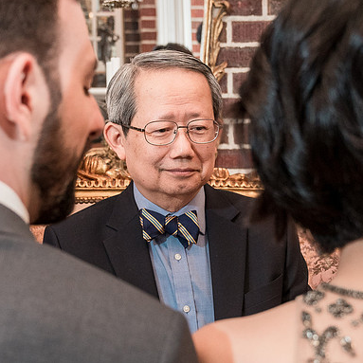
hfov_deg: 19.7
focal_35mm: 88
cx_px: 197
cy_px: 263
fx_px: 1044
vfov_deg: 19.6
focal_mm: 35
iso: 2000
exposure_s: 1/200
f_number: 4
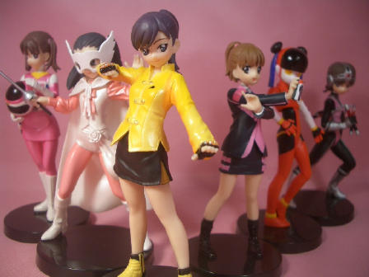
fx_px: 373
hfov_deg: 52.6
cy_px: 138
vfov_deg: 40.7
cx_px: 184
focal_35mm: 35
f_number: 2.6
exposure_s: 1/200
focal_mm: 5.8
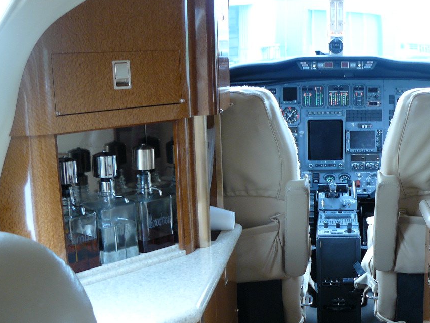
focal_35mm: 54
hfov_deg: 34.9
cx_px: 312
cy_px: 220
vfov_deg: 26.9
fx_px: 671
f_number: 2.8
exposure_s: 1/40
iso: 100
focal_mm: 6
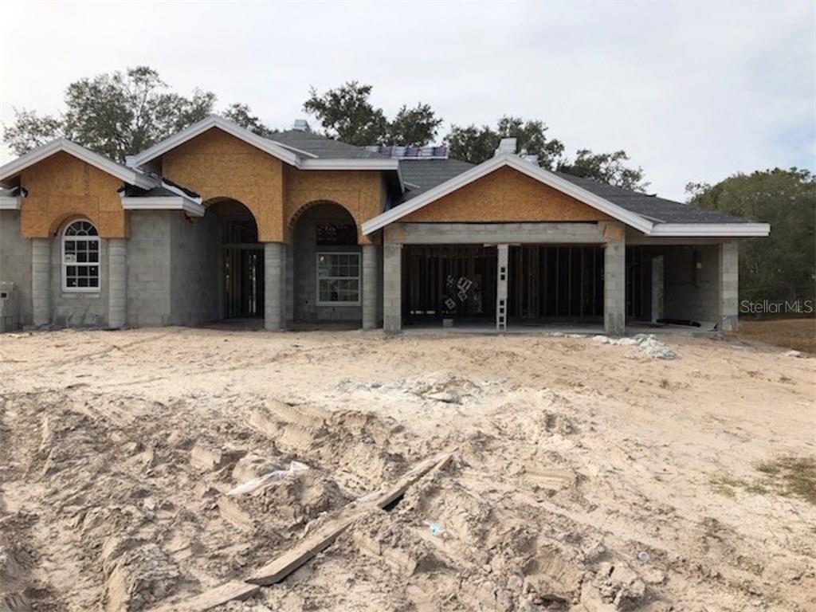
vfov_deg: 48.2
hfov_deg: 61.7
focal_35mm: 29
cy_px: 306
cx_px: 408
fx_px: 684
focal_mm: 3.99
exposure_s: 1/2000
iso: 20
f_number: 1.8
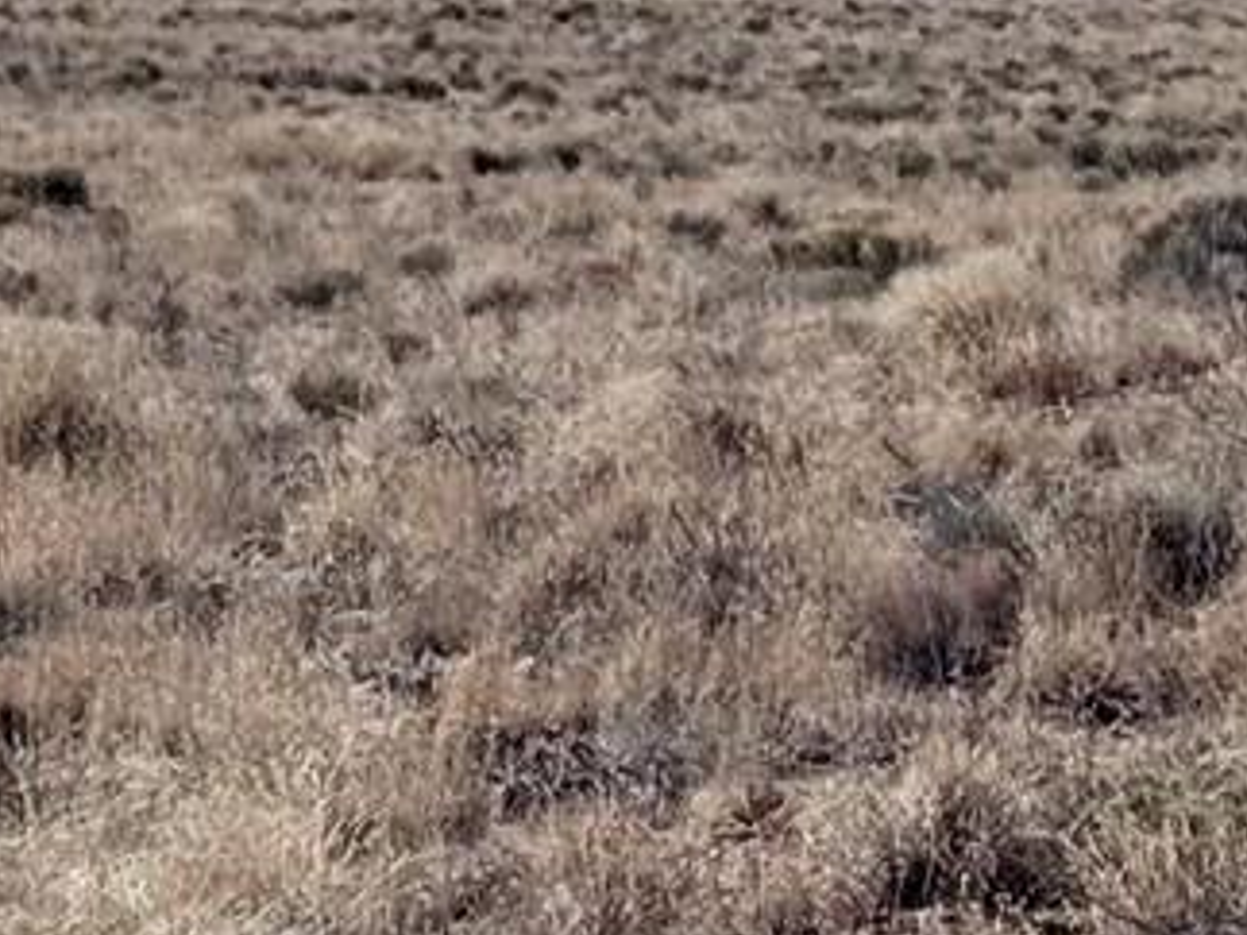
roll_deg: -0.8
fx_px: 8570
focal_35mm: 238
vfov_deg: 6.2
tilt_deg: -2.3
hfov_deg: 8.0
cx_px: -1089
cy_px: 85
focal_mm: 6.76
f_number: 1.78
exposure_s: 1/9009
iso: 64
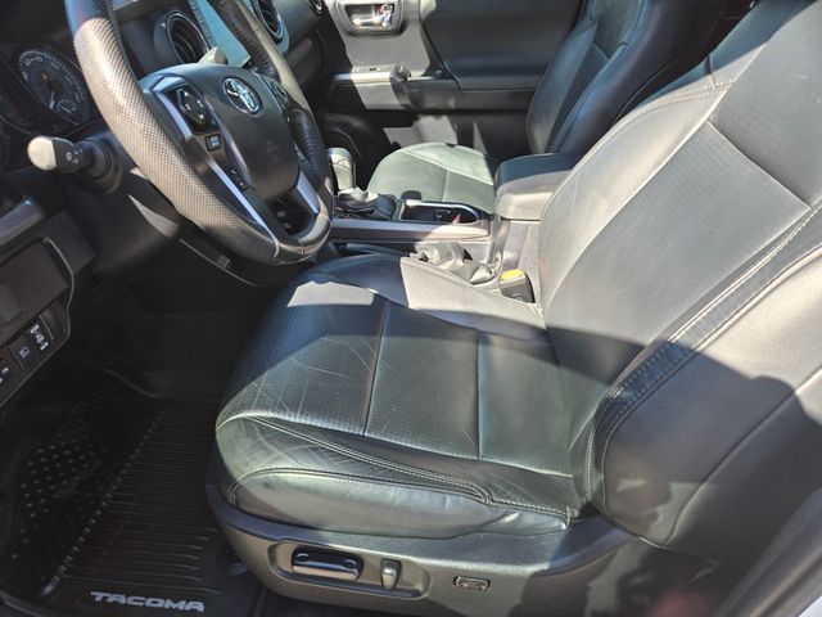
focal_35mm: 23
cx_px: 411
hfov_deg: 73.9
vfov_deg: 58.9
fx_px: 546
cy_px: 308
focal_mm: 5.4
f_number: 1.8
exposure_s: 1/180
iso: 32
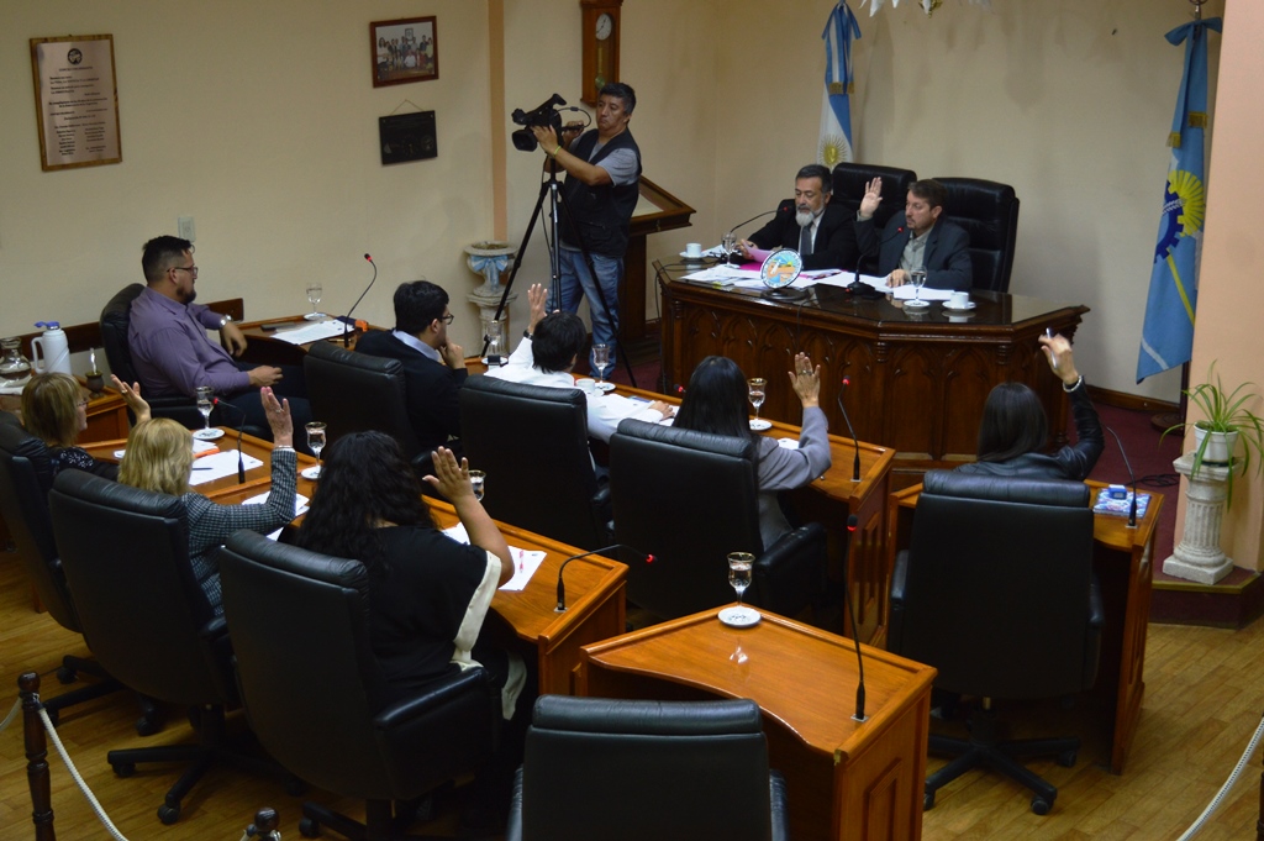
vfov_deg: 28.9
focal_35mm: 46
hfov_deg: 42.4
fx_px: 1631
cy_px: 420
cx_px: 632
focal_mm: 31
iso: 400
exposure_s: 1/60
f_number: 4.5
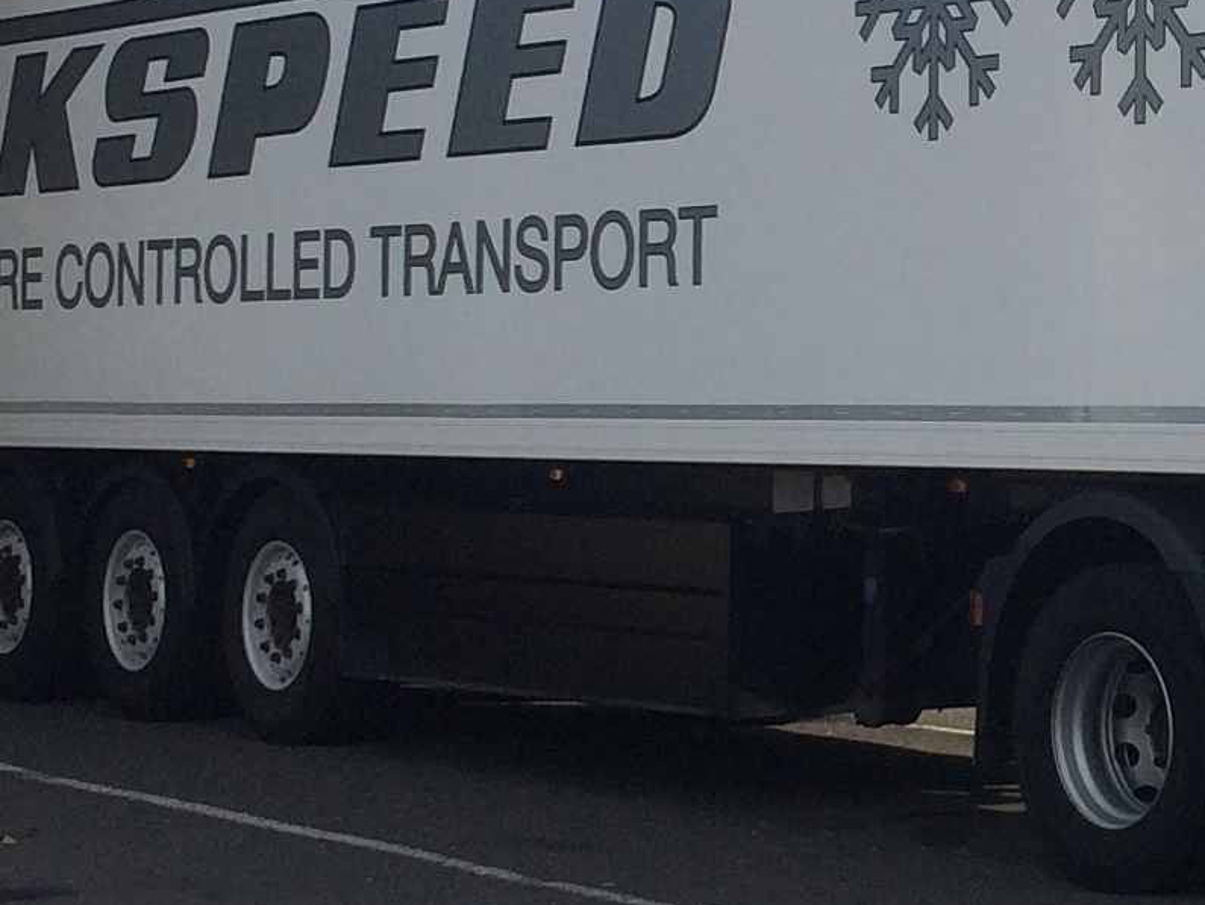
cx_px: 1334
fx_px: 4144
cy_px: 283
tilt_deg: +2.3
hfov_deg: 16.1
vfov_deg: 12.4
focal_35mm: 119
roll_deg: +0.9
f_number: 2.2
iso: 32
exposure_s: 1/2415
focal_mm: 4.15
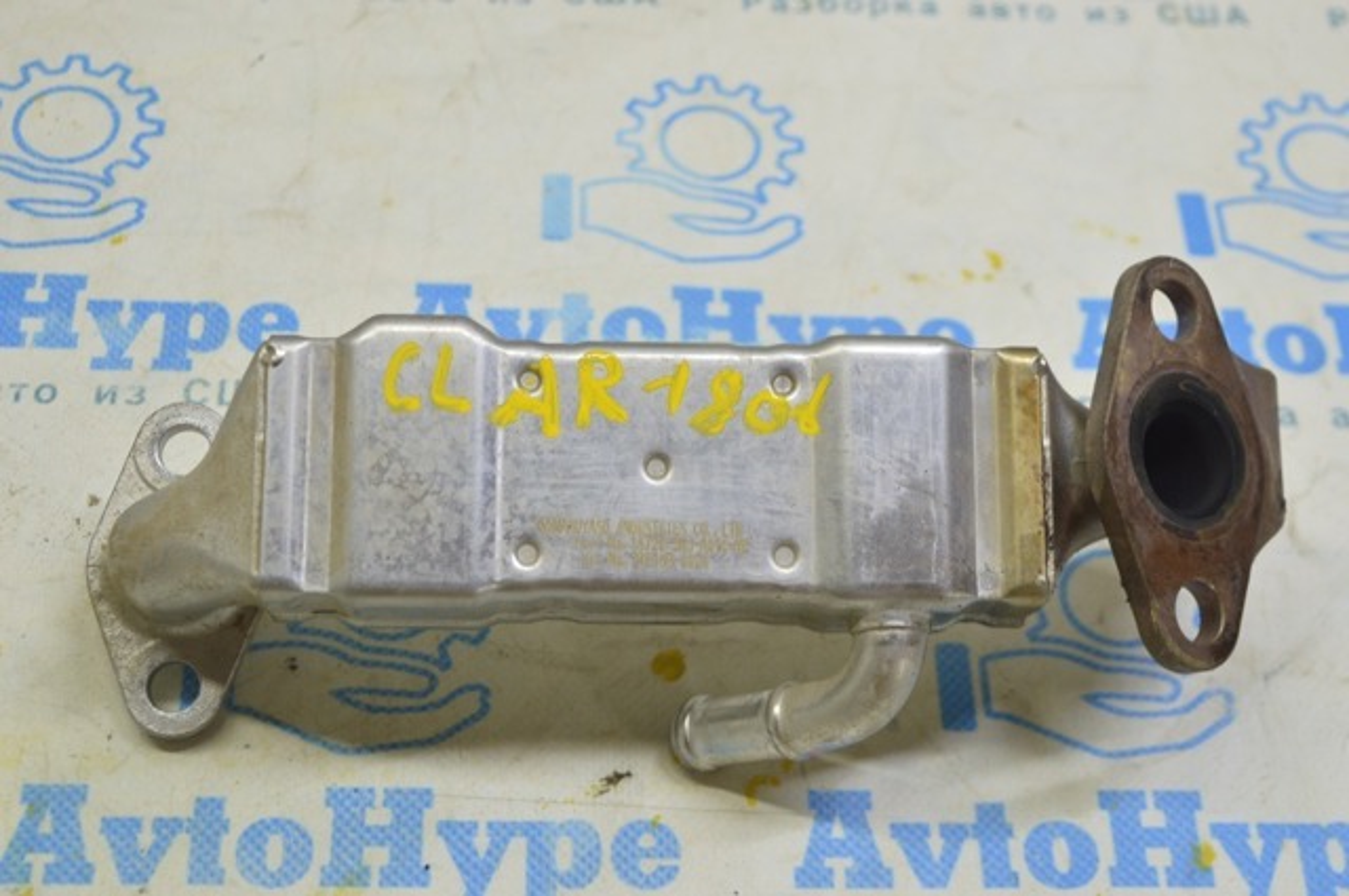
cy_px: 448
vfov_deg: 22.6
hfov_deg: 33.4
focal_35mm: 60
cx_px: 674
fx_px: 2245
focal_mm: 40
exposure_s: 1/25
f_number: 5.6
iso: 400
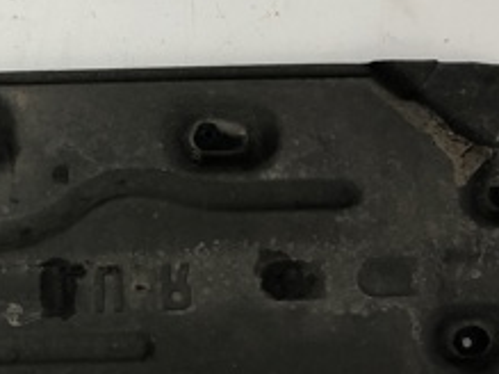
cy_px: 255
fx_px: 1181
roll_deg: +3.8
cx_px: -11
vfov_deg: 17.9
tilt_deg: -16.3
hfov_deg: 22.8
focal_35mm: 82
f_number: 1.8
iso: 40
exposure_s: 1/33
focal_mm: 4
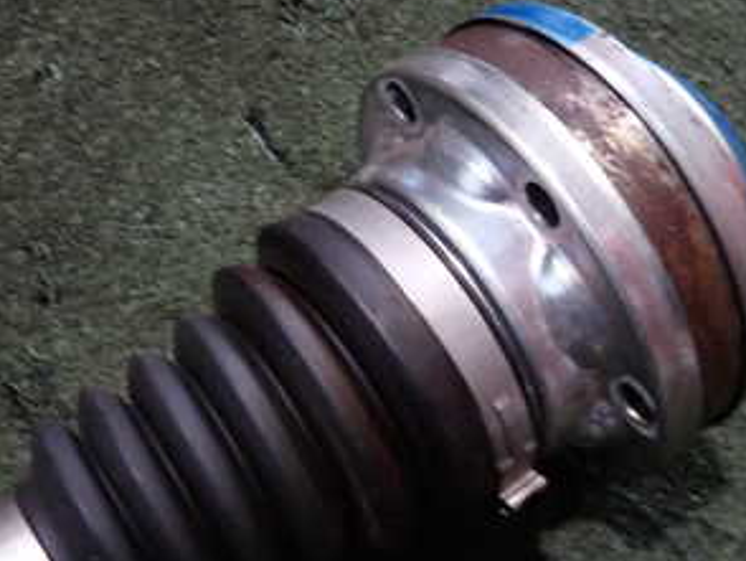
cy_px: 287
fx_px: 1100
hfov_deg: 37.4
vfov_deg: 28.6
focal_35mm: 51
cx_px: 434
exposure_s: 1/30
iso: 250
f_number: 2
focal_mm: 4.5
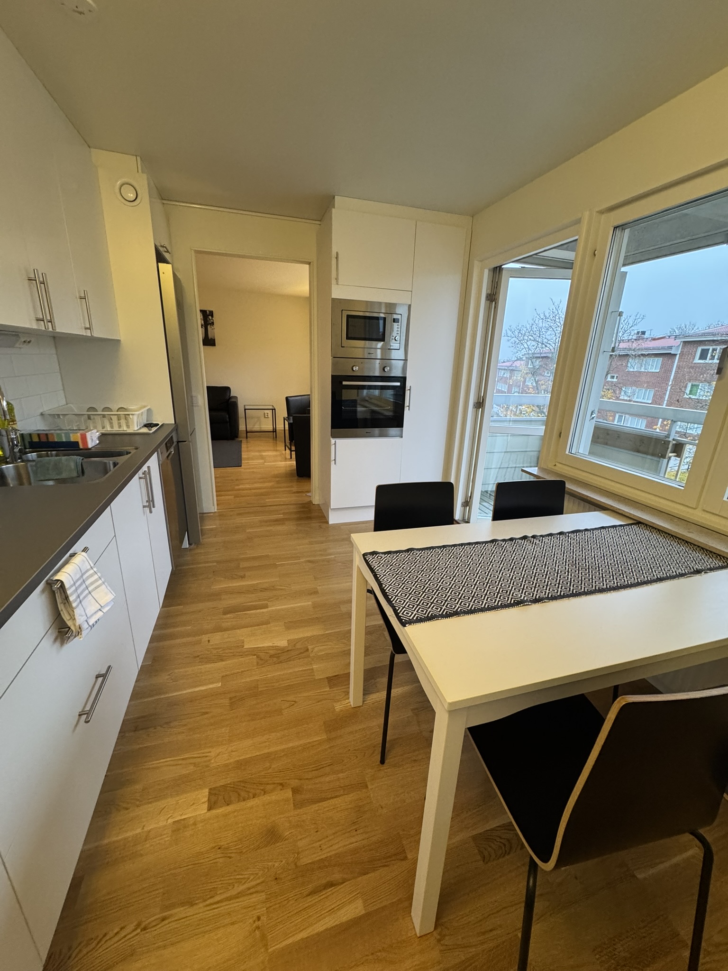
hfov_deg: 85.7
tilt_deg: -17.1
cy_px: 486
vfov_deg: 102.1
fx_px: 393
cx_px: 364
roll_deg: -1.4
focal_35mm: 14
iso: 320
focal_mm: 2.22
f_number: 2.2
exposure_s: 1/50
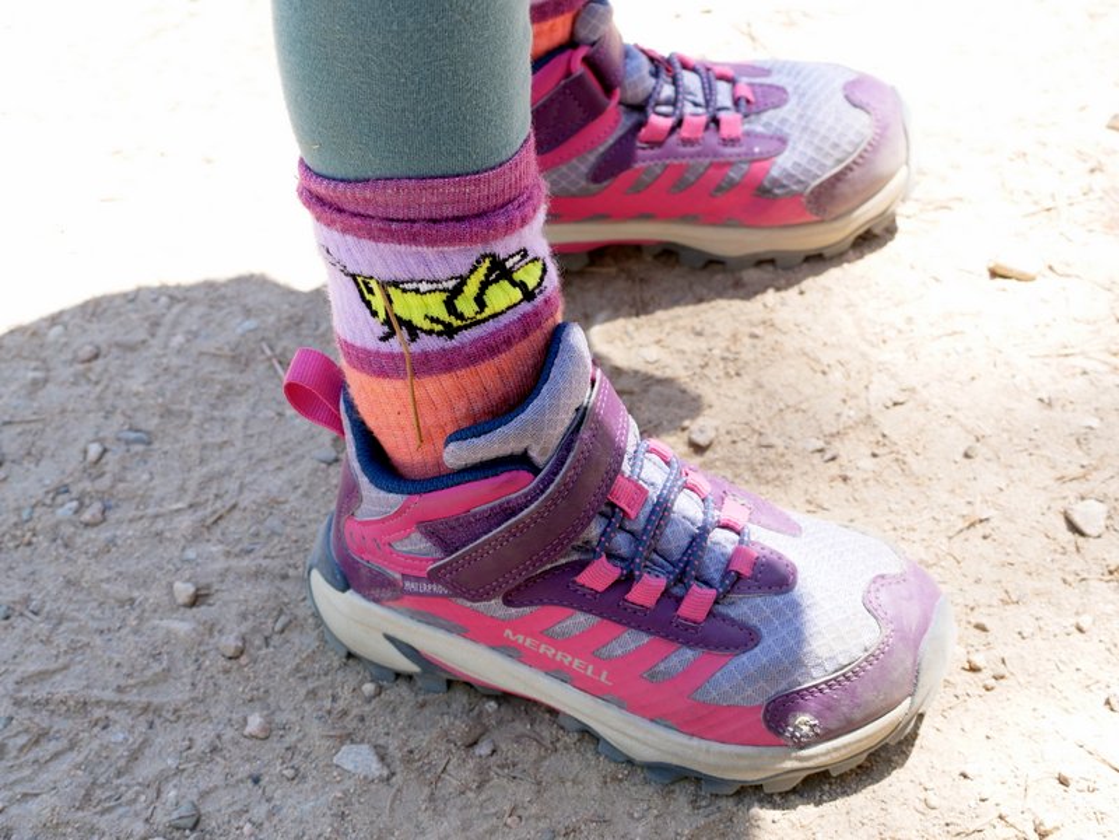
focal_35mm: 62
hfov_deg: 31.2
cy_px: 420
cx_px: 560
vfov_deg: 23.7
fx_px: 2004
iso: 400
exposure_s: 1/160
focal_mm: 31
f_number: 5.6
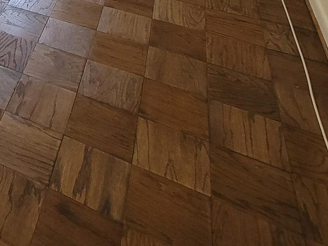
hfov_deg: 32.1
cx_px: -102
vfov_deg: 23.2
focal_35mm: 44
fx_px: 417
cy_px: -161
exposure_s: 1/60
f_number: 2.2
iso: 200
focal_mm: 2.2
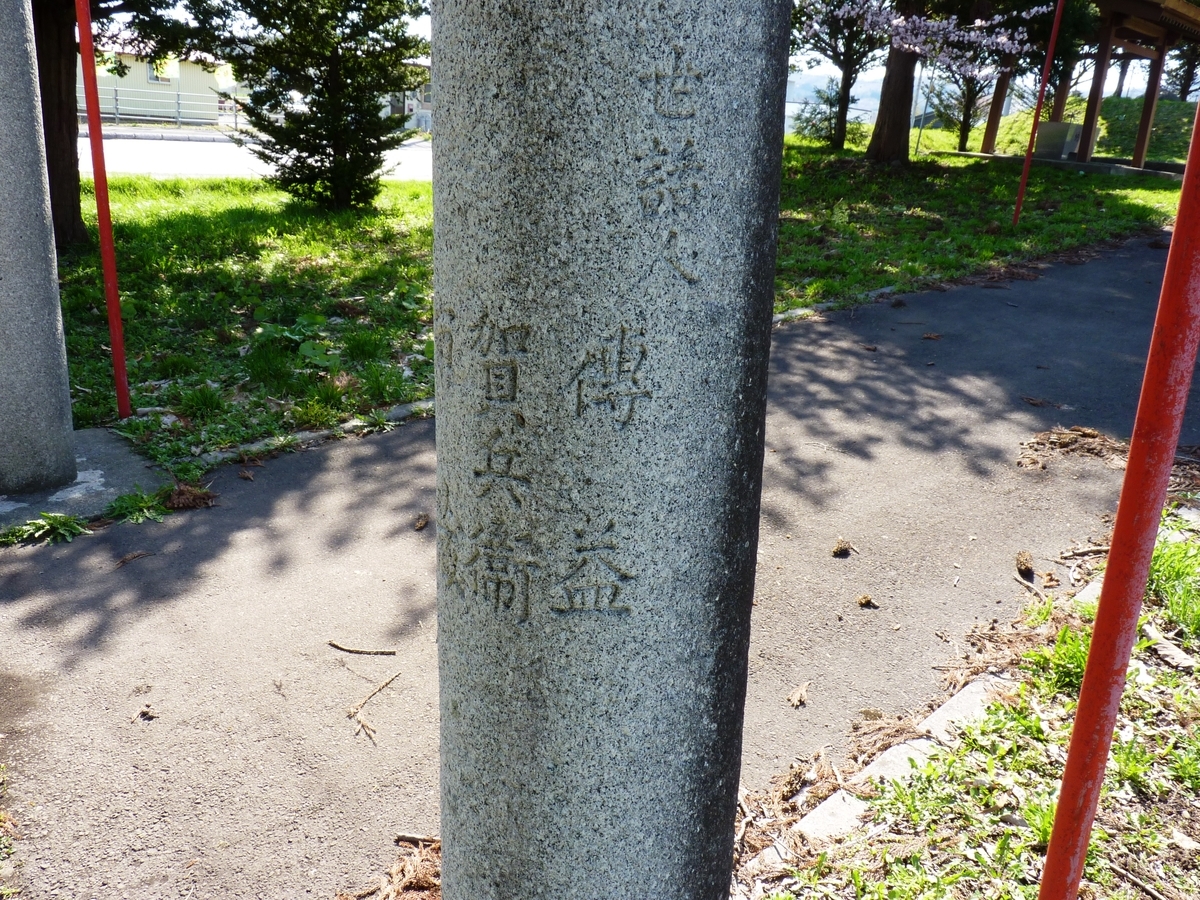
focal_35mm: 27
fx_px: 936
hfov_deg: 65.3
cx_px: 600
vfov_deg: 51.4
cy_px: 450
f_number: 4
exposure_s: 1/100
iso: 80
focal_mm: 4.8
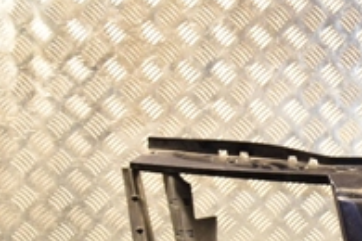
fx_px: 1736
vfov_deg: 7.9
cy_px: 258
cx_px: 459
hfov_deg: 11.6
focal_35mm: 173
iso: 800
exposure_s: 1/200
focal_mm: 35
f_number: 5
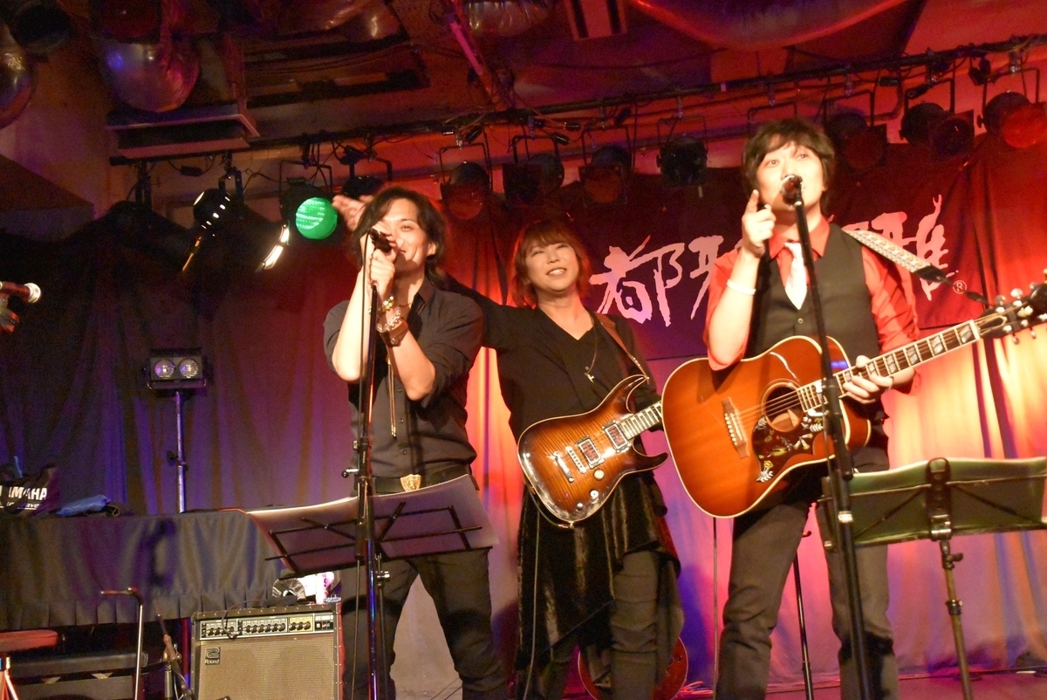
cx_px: 524
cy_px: 350
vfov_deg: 29.0
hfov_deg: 42.3
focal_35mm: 46
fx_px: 1353
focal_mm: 31
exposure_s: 1/50
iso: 12800
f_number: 4
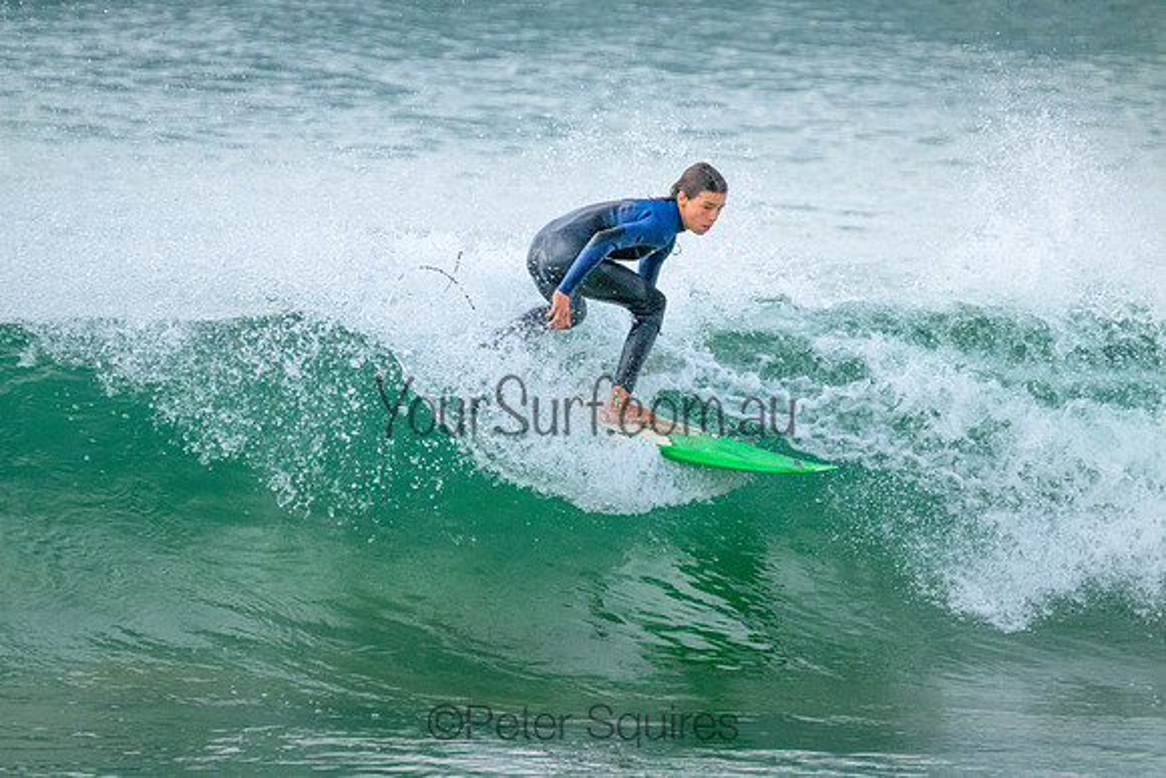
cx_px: 583
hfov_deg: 2.6
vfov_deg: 1.7
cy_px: 389
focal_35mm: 800
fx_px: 25916
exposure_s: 1/1000
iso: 7200
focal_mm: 800
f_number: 11
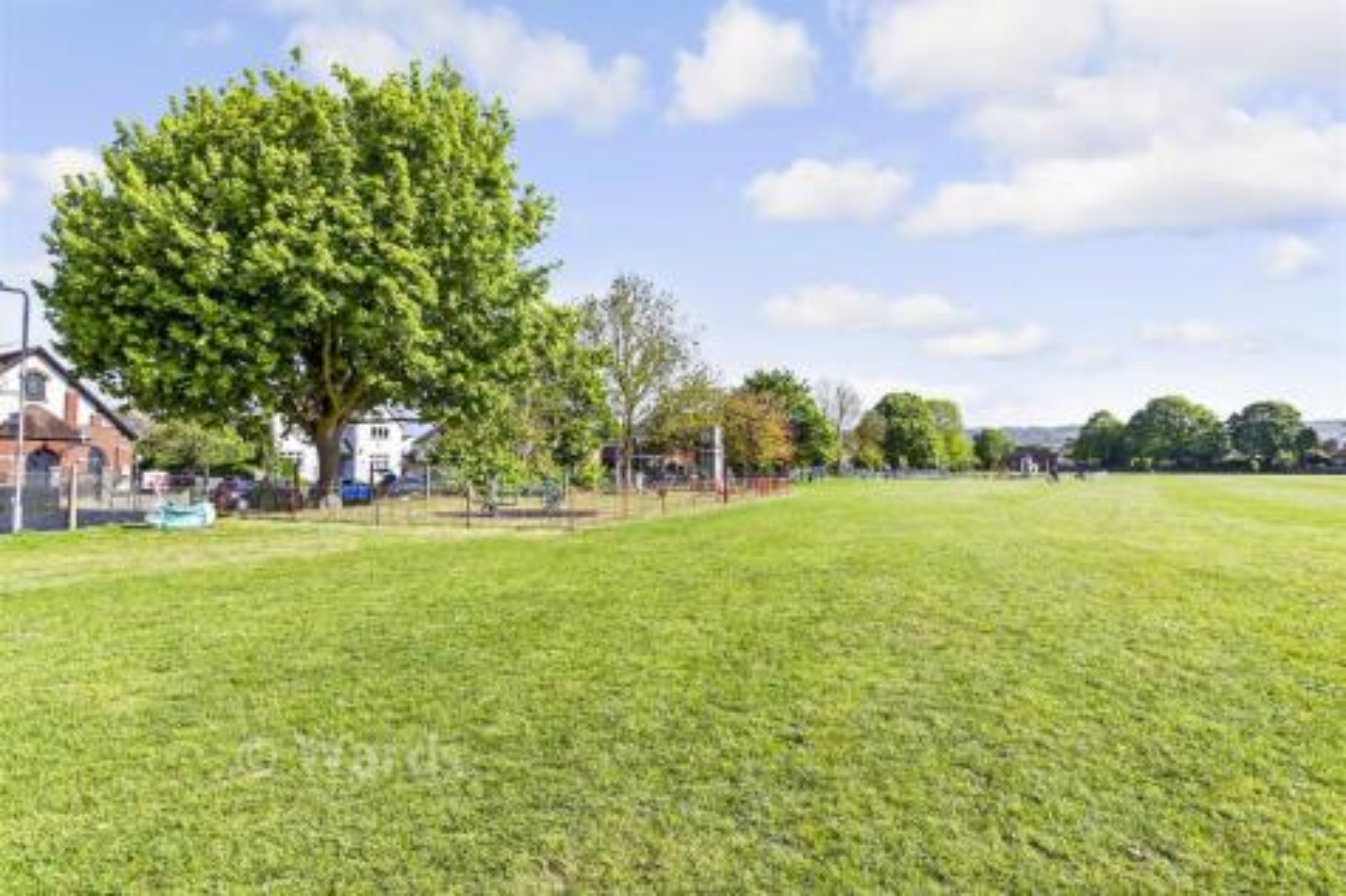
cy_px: 448
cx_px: 673
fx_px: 598
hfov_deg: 96.8
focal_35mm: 16
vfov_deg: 73.7
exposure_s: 1/1000
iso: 320
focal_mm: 11
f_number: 8
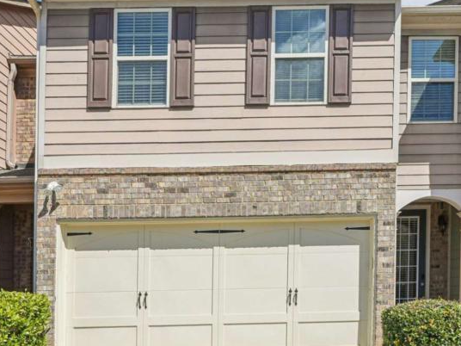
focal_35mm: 28
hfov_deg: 63.4
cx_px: 243
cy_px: 140
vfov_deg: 49.5
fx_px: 373
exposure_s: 1/200
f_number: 8
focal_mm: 13
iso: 100
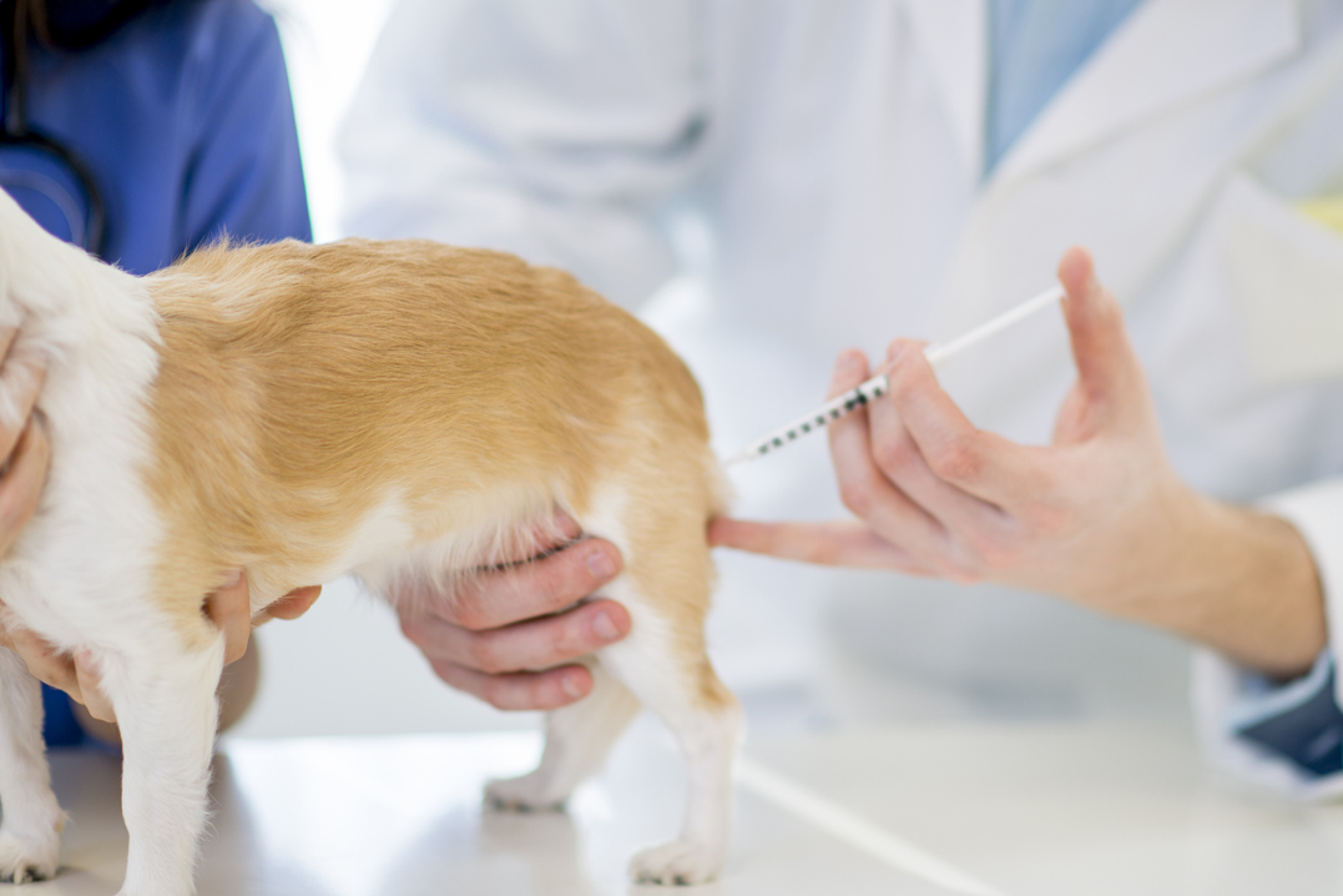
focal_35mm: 99
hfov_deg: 20.6
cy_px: 498
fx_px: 3693
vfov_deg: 13.8
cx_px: 729
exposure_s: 1/250
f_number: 1.4
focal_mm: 85
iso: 100
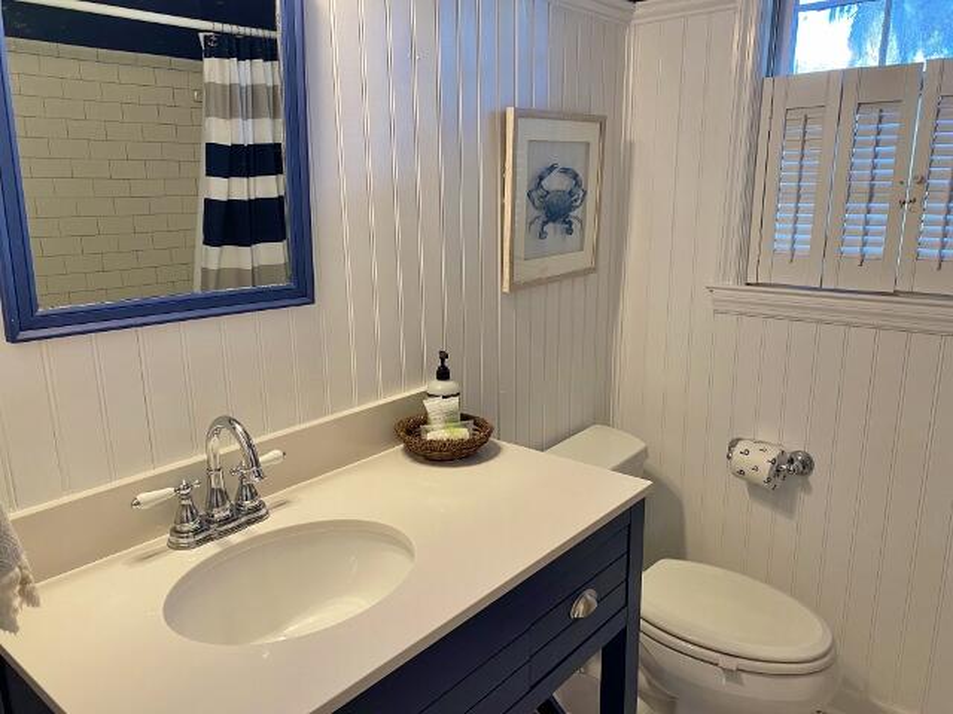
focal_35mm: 26
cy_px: 357
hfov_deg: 67.3
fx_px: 716
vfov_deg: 53.1
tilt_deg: -13.5
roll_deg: +0.7
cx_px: 476
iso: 100
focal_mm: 4.25
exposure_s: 1/60
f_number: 1.8
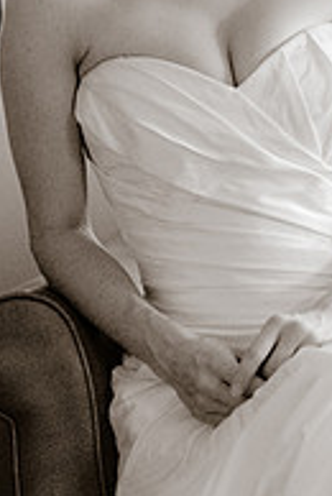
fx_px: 3363
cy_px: 197
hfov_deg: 5.6
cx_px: 338
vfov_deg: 8.4
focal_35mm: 244
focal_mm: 70
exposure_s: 1/250
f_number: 3.2
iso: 640
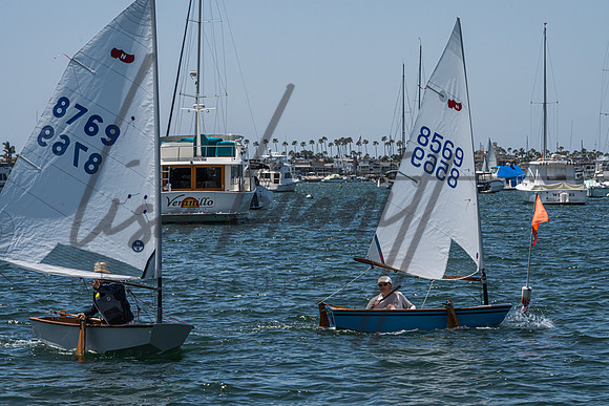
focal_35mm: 140
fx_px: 2363
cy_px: 219
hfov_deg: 14.7
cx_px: 365
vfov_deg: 9.8
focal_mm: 115
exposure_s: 1/400
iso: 250
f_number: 18
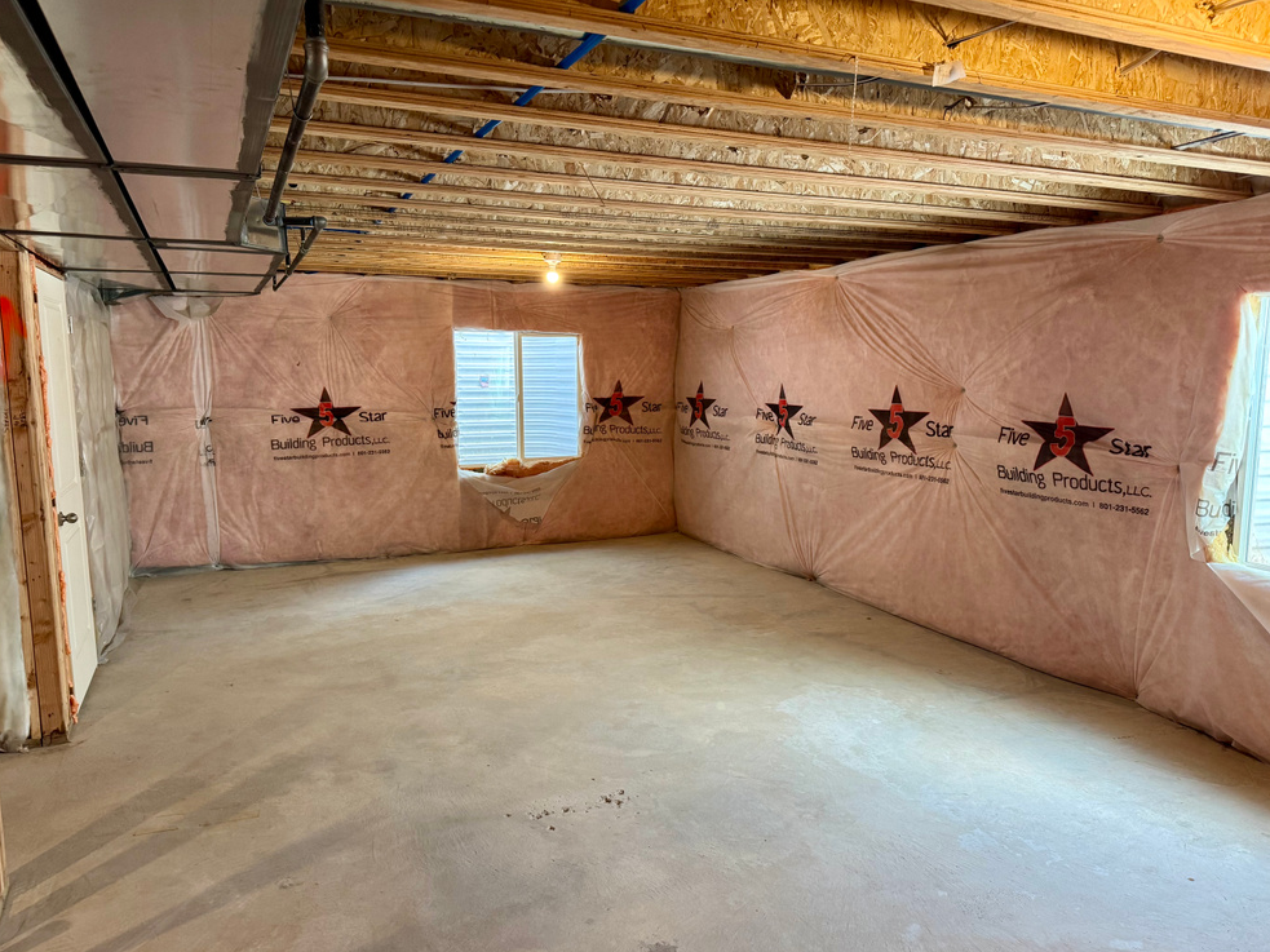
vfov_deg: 54.9
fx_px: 917
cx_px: 633
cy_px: 488
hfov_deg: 69.4
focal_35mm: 25
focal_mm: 6.76
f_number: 1.78
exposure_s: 1/60
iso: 250
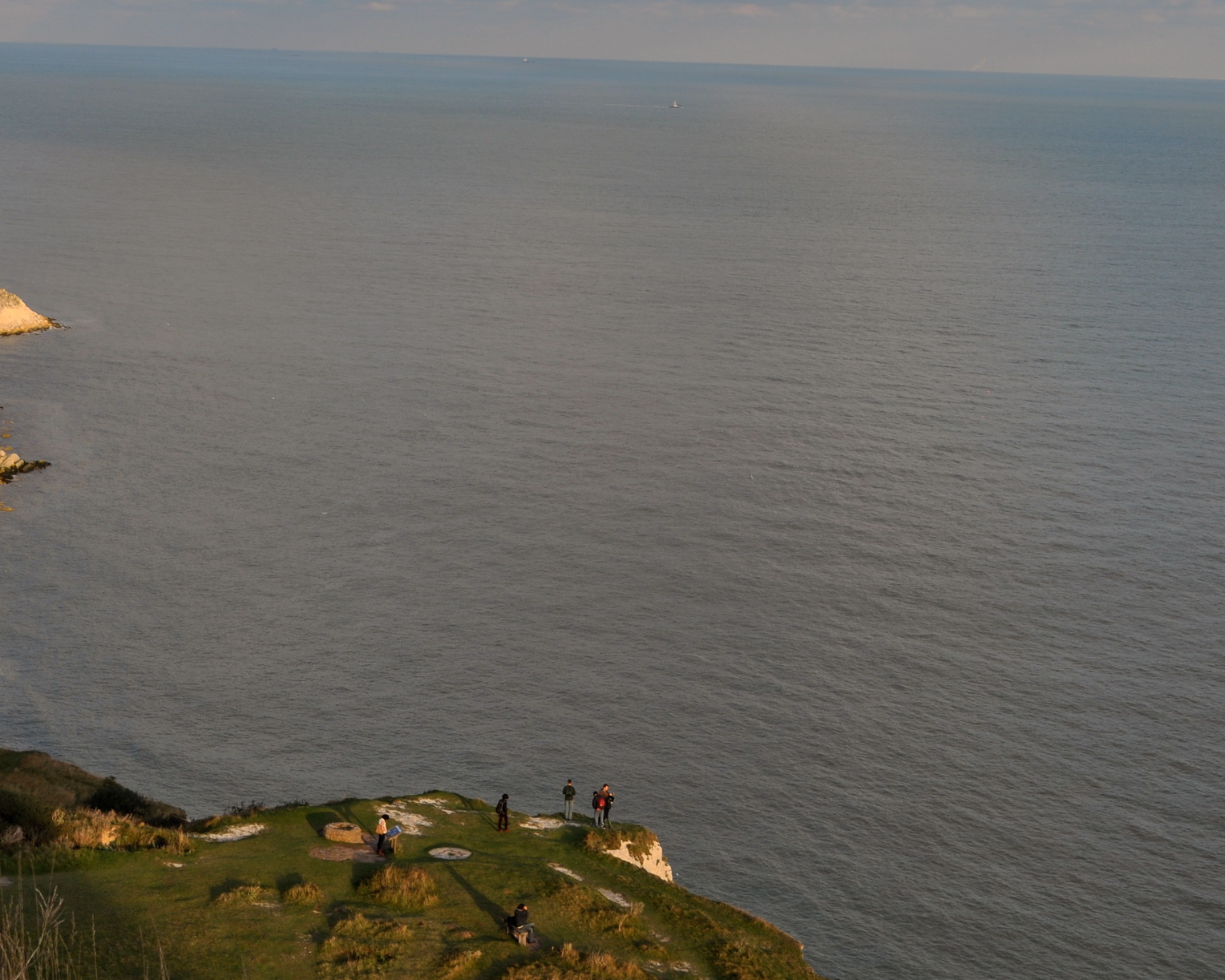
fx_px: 2502
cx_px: 309
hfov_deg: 27.1
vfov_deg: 22.1
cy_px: 382
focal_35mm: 69
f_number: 7.1
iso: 200
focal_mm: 30
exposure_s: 1/200
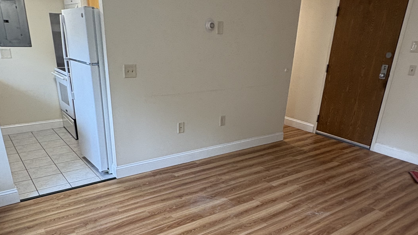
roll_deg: -2.6
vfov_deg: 39.2
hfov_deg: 66.0
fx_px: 321
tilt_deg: -20.7
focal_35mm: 29
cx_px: 202
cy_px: 173
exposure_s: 1/120
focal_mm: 2.22
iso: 250
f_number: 2.2
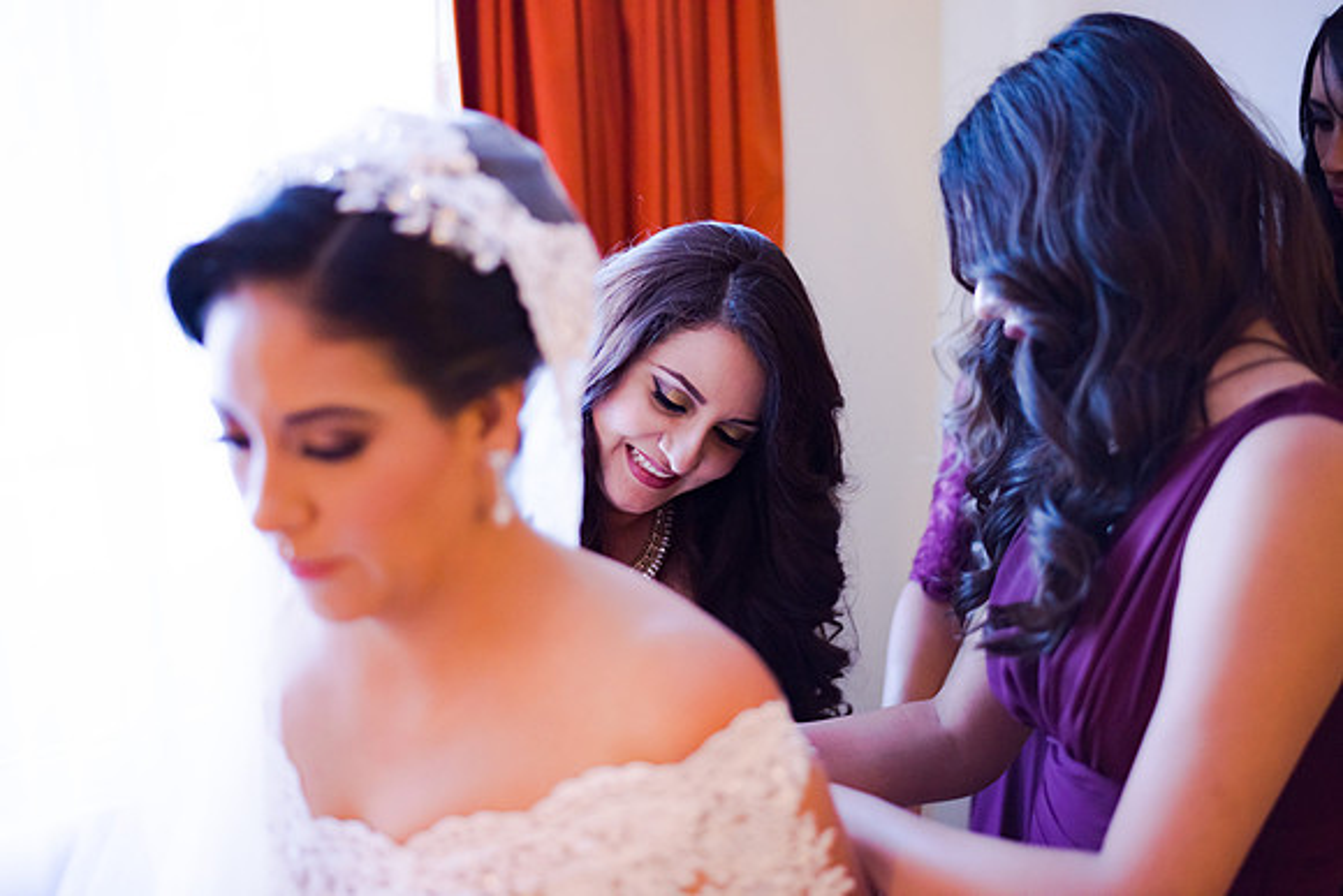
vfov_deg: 27.0
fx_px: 1866
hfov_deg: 39.6
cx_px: 672
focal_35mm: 50
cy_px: 448
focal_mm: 50
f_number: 1.8
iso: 1600
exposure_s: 1/500
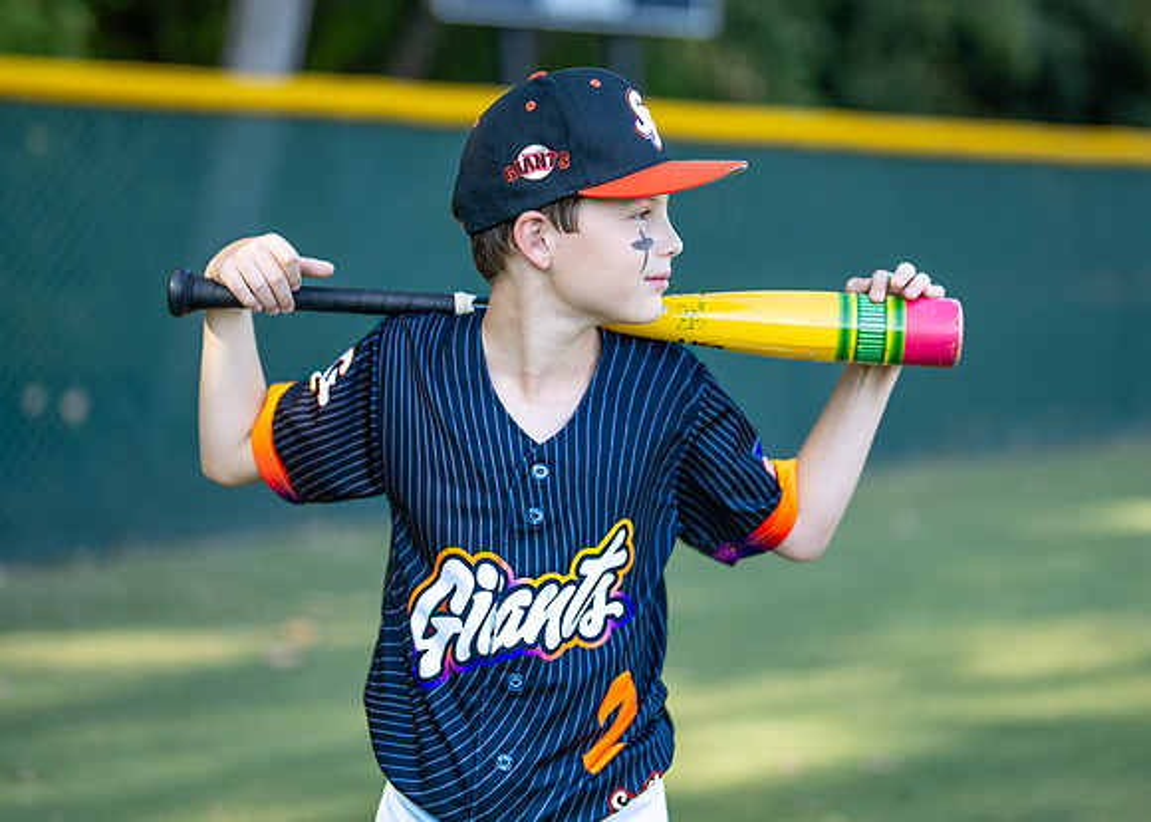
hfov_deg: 28.9
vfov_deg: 20.9
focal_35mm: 68
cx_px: 588
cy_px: 386
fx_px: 2231
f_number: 1.2
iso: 125
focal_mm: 50
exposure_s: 1/1600
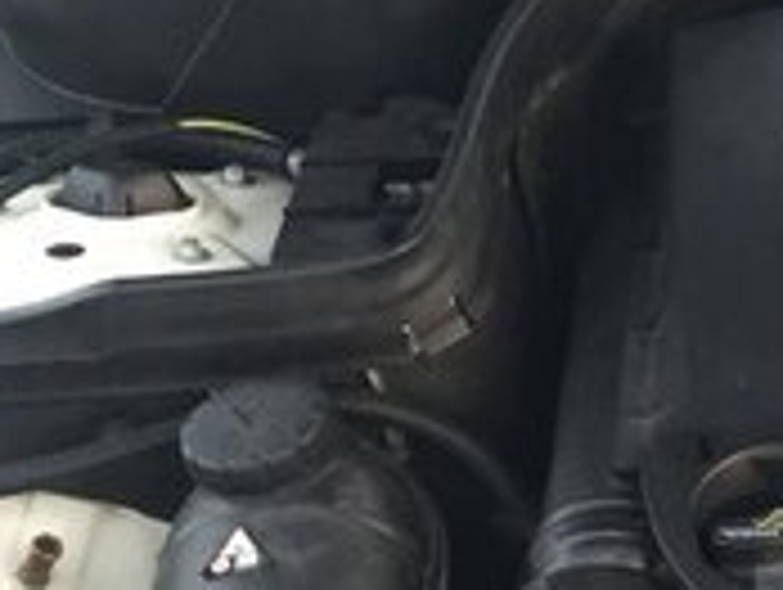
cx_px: 1215
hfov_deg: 16.2
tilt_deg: -42.8
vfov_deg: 13.3
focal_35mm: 110
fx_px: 2492
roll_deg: -2.6
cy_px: 633
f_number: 2.2
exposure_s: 1/33
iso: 100
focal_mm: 4.15
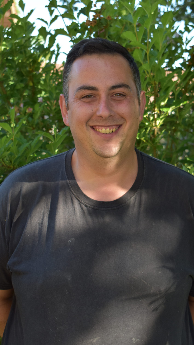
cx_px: 106
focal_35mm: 72
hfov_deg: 16.9
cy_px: 173
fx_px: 654
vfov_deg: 29.5
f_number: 5
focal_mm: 45
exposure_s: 1/250
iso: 400
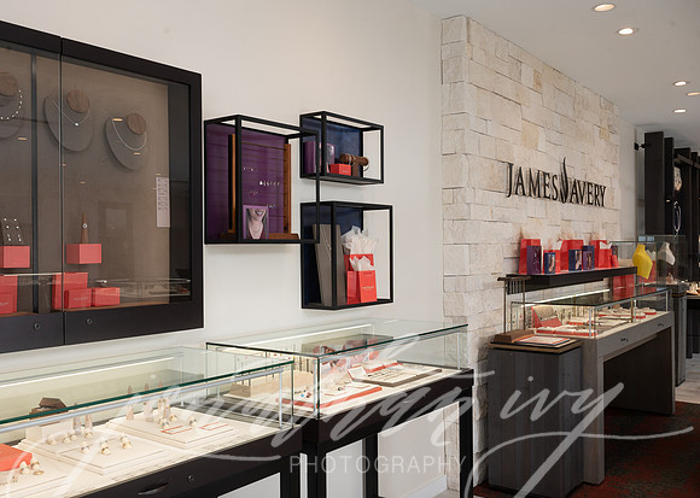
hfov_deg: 54.7
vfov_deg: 40.5
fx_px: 676
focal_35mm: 34
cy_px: 249
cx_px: 325
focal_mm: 32.5
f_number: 9
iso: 500
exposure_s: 1/200
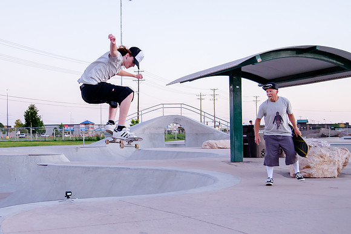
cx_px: 115
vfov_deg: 24.9
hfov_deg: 36.4
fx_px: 528
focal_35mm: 54
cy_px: 117
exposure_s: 1/250
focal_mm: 38
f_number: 4
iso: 2000
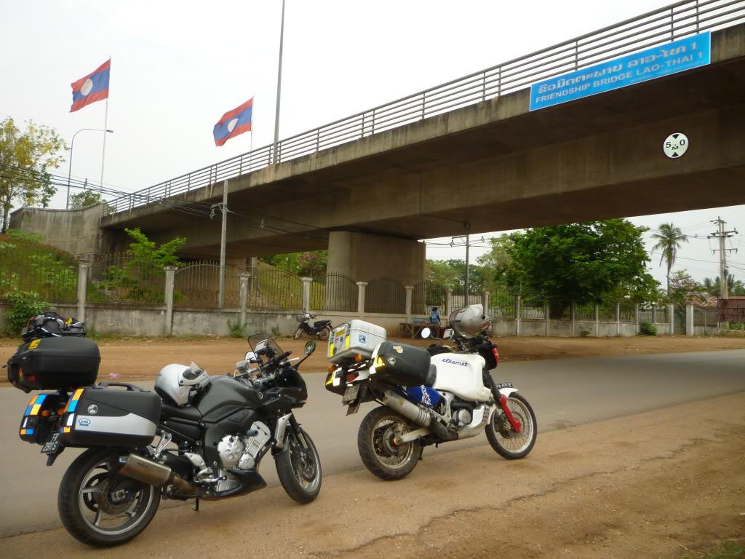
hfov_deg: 61.7
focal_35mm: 29
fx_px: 624
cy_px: 280
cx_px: 372
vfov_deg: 48.2
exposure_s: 1/640
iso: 200
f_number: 4
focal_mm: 5.2
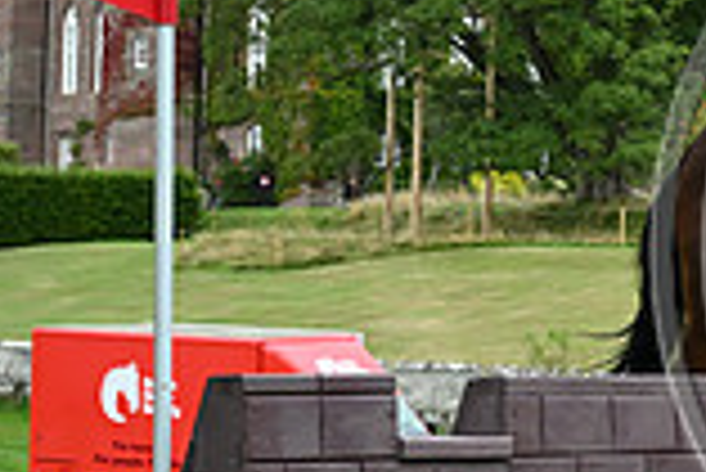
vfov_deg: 7.9
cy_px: 187
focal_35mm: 174
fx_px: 3415
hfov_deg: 11.3
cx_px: 1066
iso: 900
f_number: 5.6
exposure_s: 1/1250
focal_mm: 47
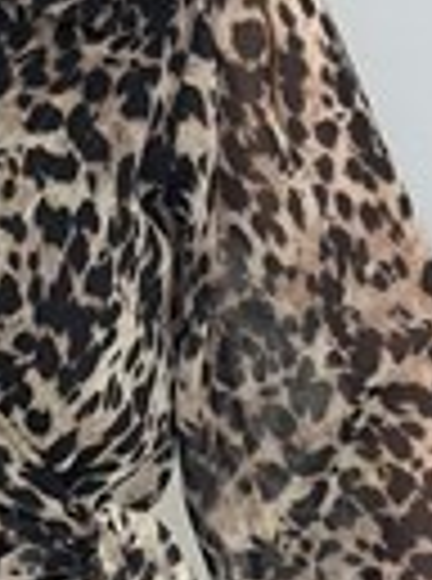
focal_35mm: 199
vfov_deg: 10.0
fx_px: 3328
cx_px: -148
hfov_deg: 7.3
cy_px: 317
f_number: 1.78
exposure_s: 1/100
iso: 64
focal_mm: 6.86
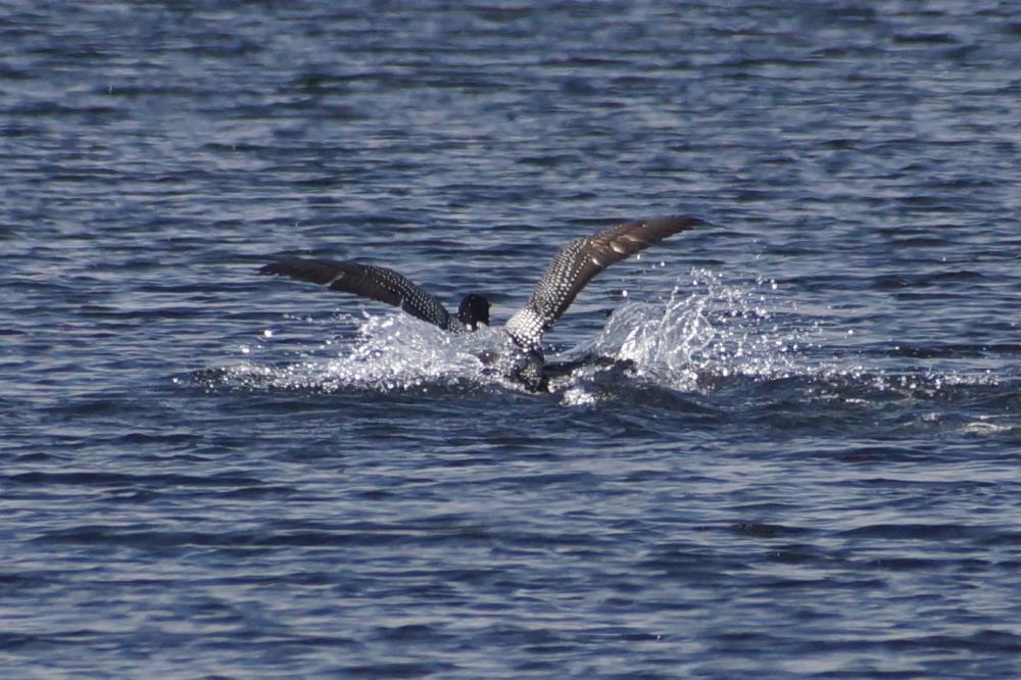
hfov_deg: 5.5
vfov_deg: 3.7
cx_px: 510
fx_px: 10631
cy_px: 340
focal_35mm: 375
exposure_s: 1/400
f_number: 6.3
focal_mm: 250
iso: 320
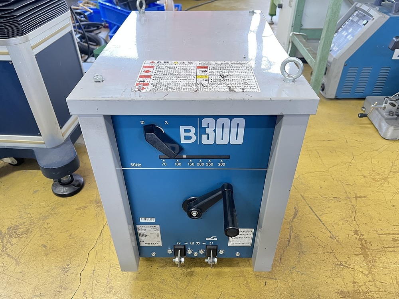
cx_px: 200
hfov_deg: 67.3
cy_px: 150
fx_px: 300
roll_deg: +1.1
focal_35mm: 26
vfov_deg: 53.1
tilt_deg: -37.4
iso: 500
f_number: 1.5
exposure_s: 1/53
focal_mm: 5.7
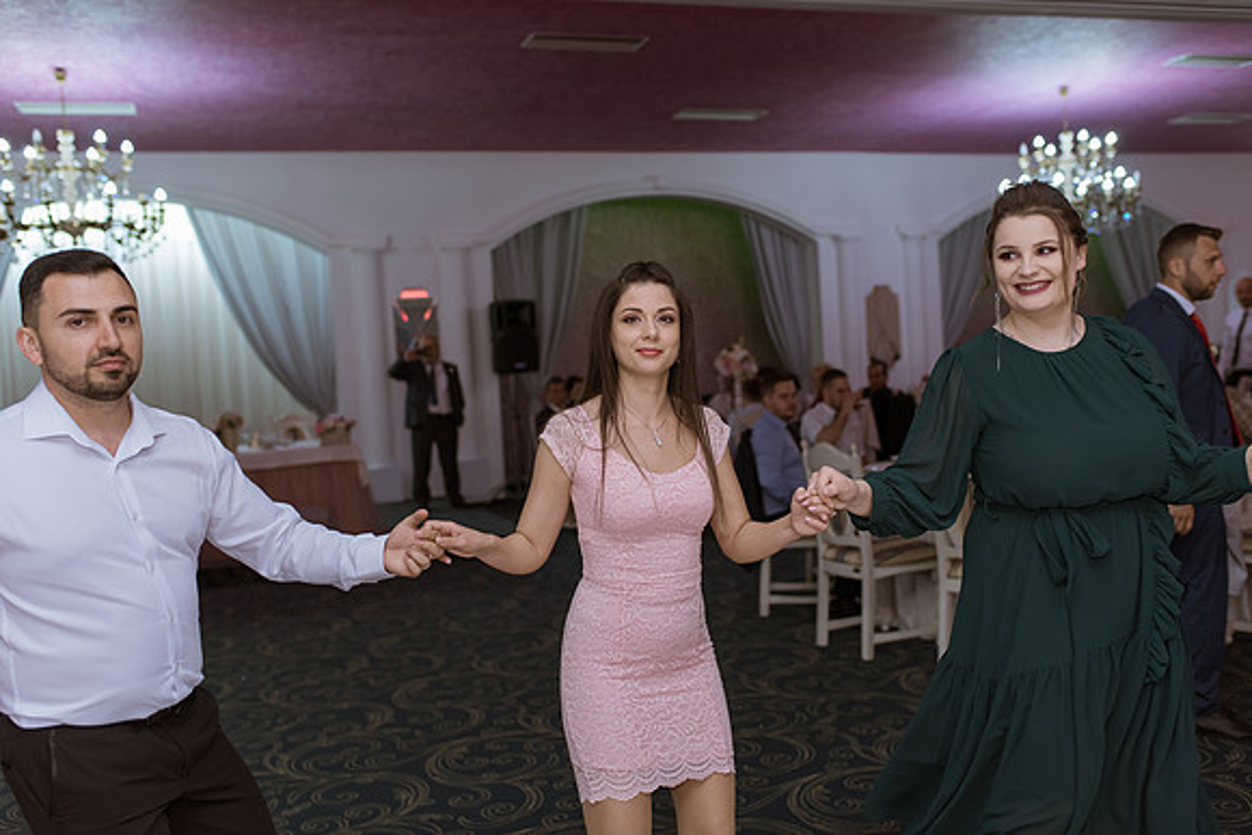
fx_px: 1217
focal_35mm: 35
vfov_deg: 37.9
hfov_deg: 54.4
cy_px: 418
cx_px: 626
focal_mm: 35
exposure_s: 1/200
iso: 800
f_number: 2.2
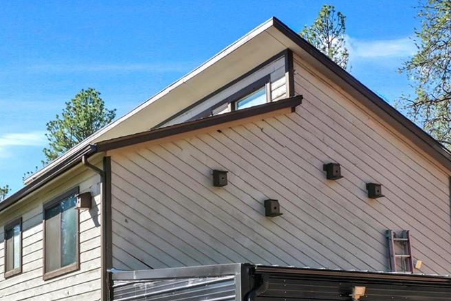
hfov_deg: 29.4
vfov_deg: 19.6
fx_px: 852
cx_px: 133
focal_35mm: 68
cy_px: 278
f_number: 5
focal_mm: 10.26
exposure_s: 1/240
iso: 100
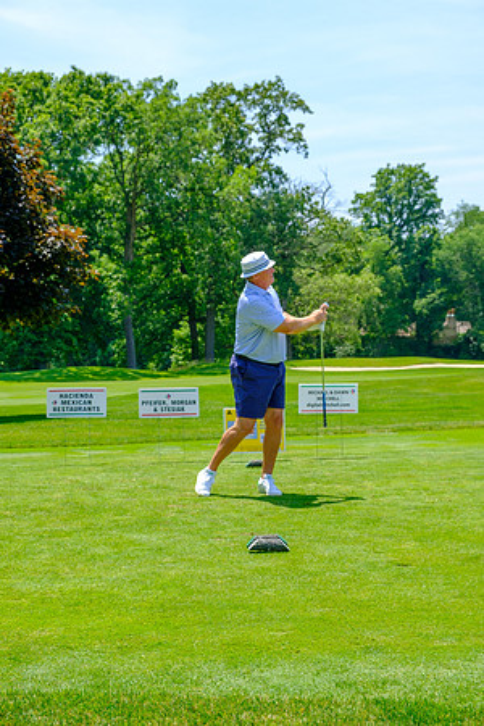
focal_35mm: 59
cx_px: 242
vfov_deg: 33.9
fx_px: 1190
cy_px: 363
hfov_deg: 23.0
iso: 200
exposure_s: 1/250
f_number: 5.6
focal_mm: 39
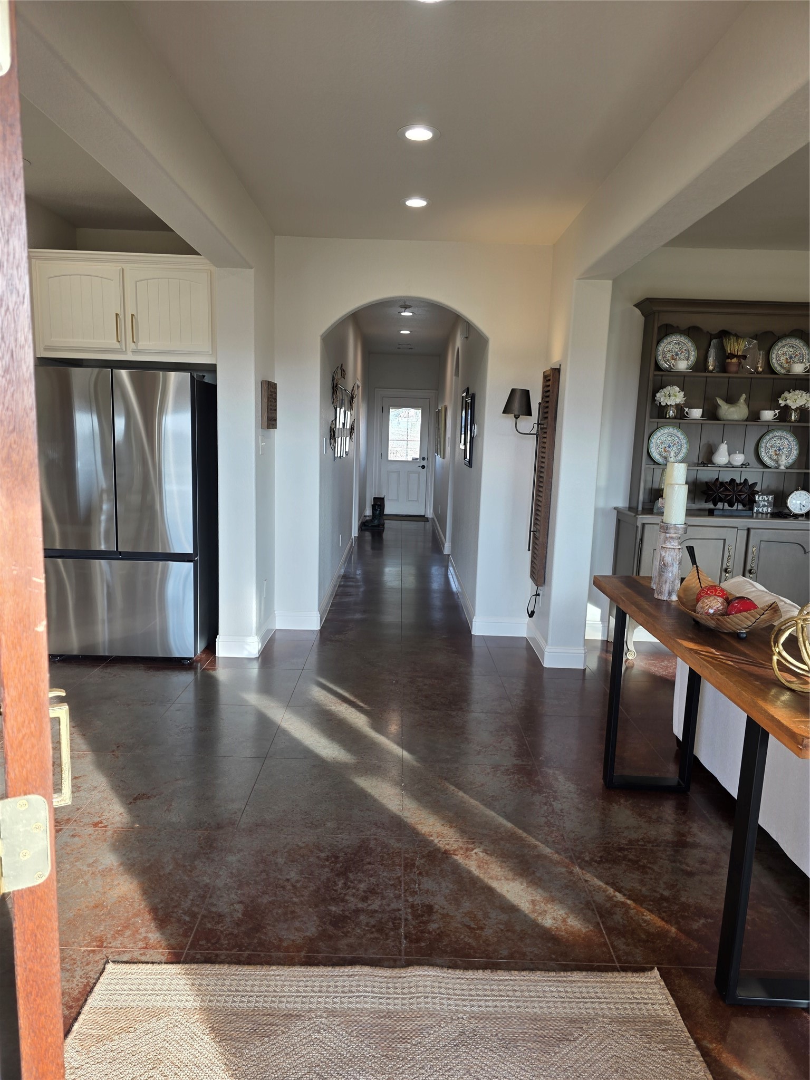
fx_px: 718
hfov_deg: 58.9
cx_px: 405
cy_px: 540
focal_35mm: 23
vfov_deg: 73.9
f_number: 1.7
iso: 25
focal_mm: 6.3
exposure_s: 1/54.9
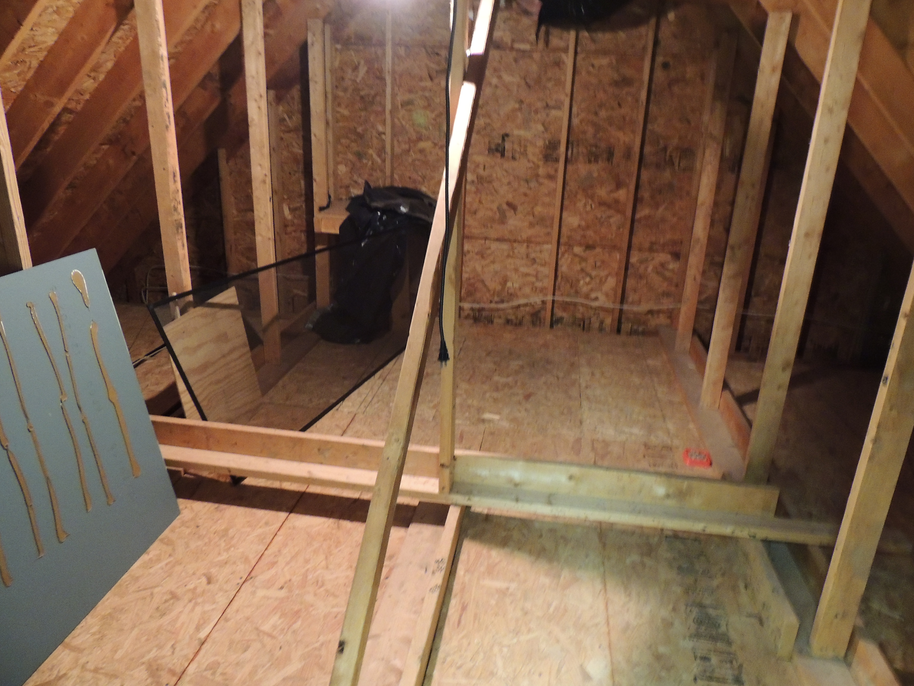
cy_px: 343
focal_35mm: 24
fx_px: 634
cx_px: 457
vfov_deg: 56.8
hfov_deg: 71.6
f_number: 3
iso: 800
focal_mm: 4.3
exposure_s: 1/6
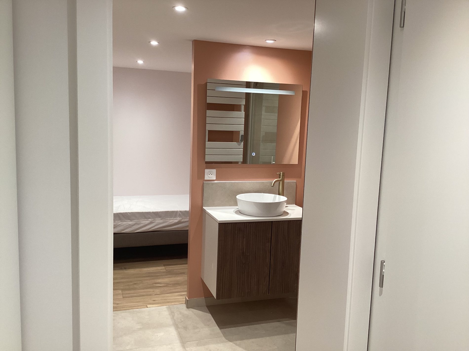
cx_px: 234
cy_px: 176
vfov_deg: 45.4
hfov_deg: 58.4
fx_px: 420
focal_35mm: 31
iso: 100
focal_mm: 3.3
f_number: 2.4
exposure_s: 1/50
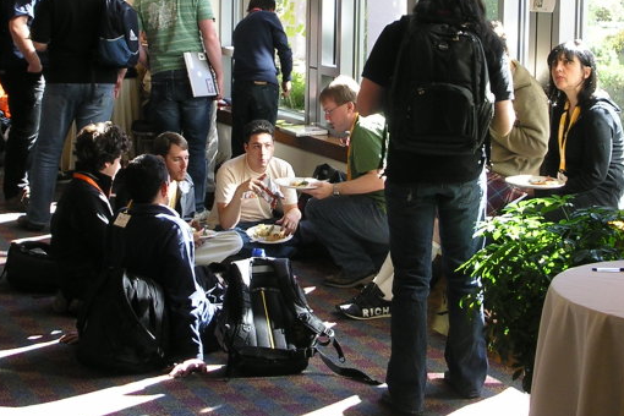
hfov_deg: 31.6
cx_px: 137
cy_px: 135
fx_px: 1075
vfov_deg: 21.8
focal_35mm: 62
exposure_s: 1/45
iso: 100
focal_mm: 7.8
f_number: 3.5
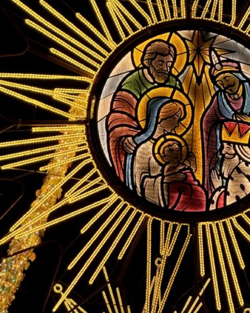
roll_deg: +0.1
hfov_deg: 8.0
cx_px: 162
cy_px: 232
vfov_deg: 9.9
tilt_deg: +13.9
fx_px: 1796
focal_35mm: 194
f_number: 2.8
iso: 64
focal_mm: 15.66
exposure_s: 1/100
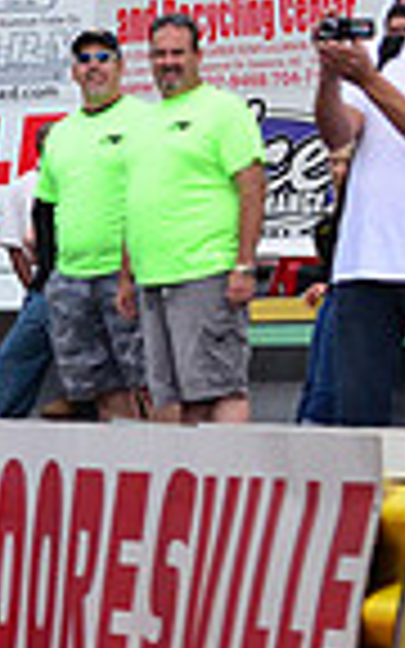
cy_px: 346
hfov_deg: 2.1
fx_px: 11073
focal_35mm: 627
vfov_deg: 3.4
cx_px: -837
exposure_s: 1/1000
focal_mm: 102
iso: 1000
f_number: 8
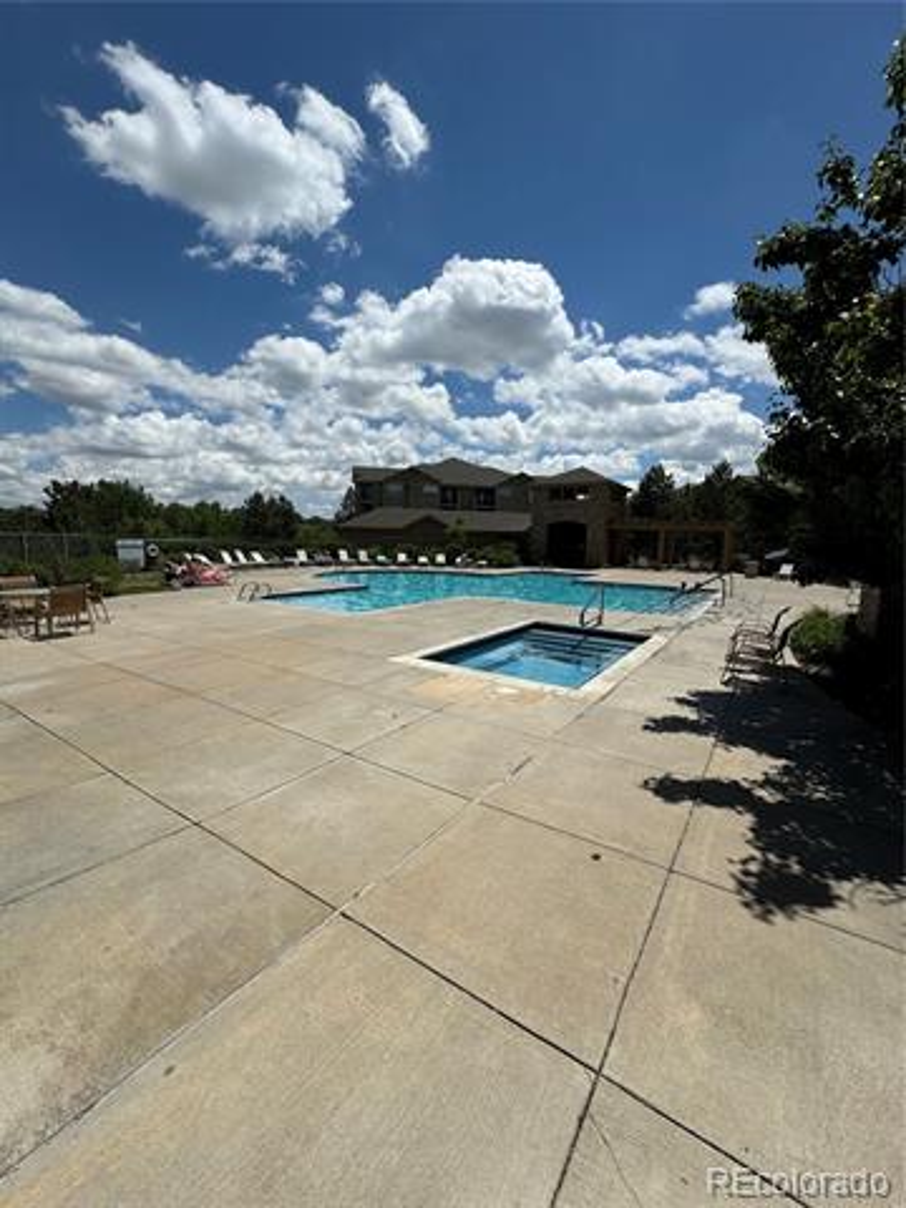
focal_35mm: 14
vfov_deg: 102.1
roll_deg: -0.9
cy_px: 604
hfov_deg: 85.7
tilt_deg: -8.3
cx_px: 453
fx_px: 489
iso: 40
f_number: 2.2
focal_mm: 2.22
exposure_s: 1/4630
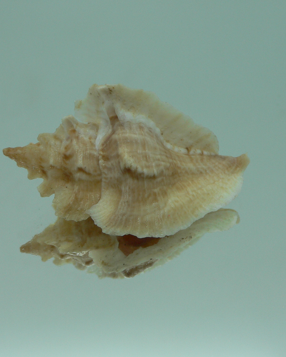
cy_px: 180
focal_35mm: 46
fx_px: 487
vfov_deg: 40.3
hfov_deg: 32.8
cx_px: 142
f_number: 2.8
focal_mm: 4.6
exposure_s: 1/80
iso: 80
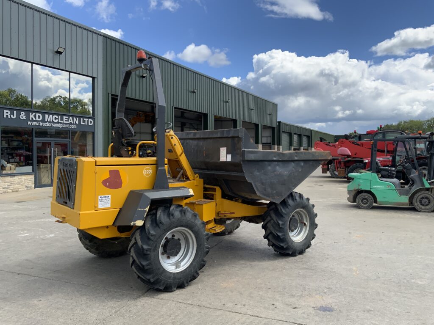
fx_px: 364
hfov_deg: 61.7
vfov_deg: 48.2
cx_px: 217
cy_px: 162
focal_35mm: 29
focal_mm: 3
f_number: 1.8
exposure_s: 1/1195
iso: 16
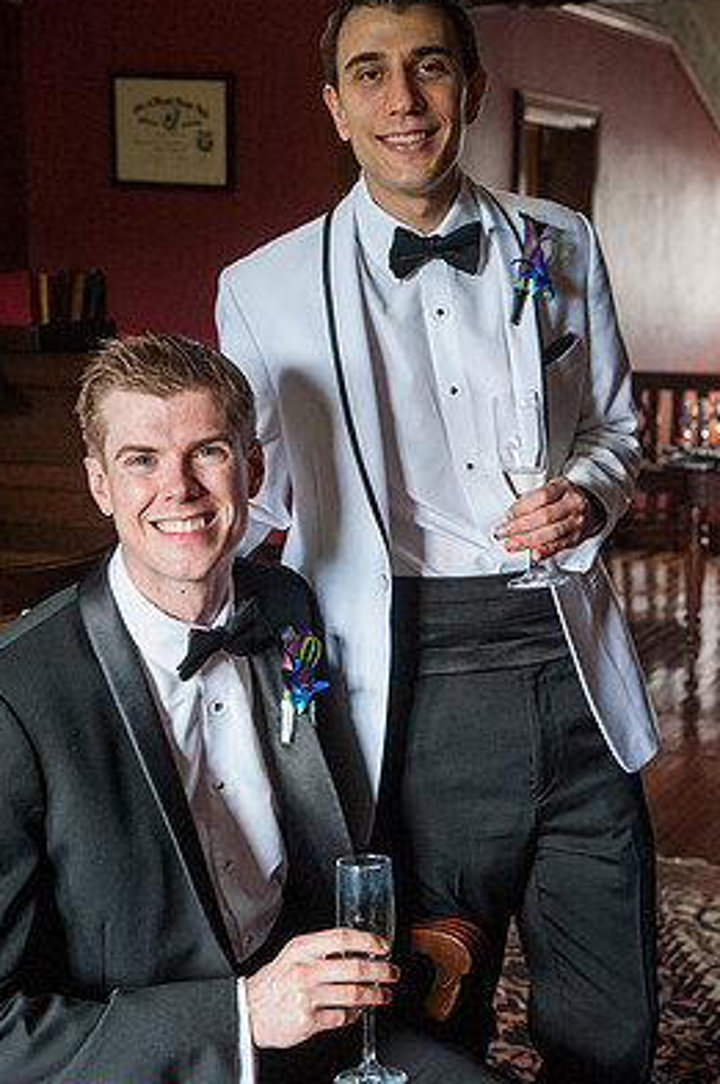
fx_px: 1895
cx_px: 388
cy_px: 491
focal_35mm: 63
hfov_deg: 21.5
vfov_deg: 31.9
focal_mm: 55
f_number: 4.5
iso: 4000
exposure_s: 1/125
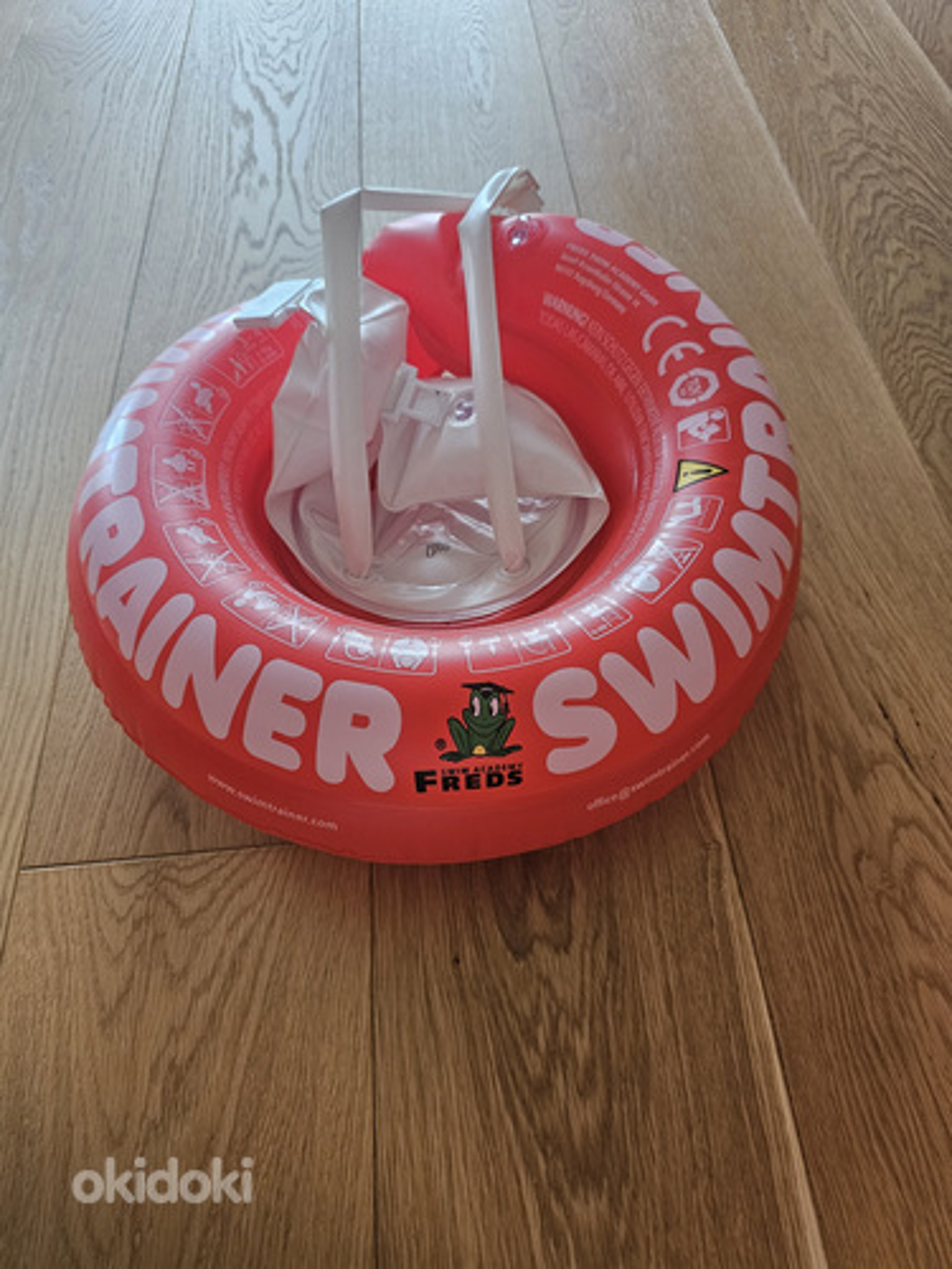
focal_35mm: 23
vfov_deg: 73.9
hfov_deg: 58.9
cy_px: 634
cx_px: 476
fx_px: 843
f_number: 1.7
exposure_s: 1/100
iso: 320
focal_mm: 6.3
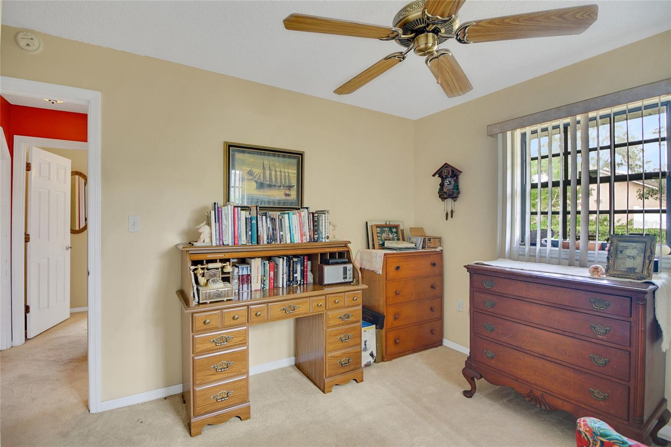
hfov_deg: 100.4
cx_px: 336
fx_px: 280
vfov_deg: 77.3
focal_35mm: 15
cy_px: 224
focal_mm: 10
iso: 200
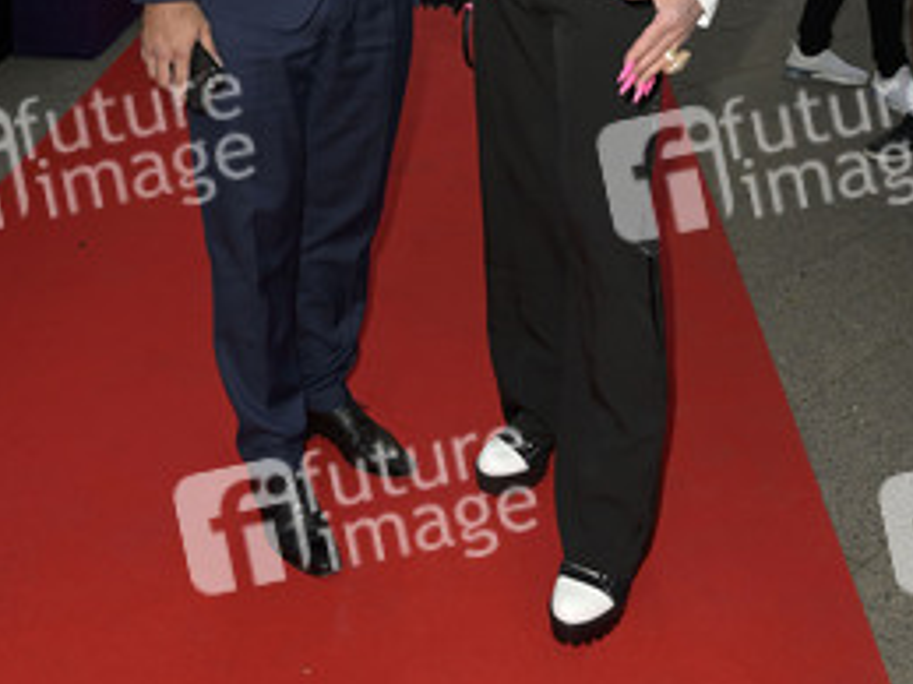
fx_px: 1213
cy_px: -18
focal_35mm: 46
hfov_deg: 41.3
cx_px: 458
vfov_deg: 29.2
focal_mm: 31
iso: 1000
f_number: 5.6
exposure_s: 1/250
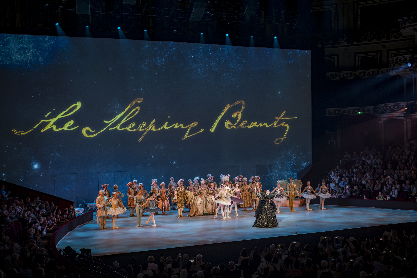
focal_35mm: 48
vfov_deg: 28.0
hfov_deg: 41.1
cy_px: 139
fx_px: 556
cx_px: 208
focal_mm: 48
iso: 1600
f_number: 2.8
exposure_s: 1/250
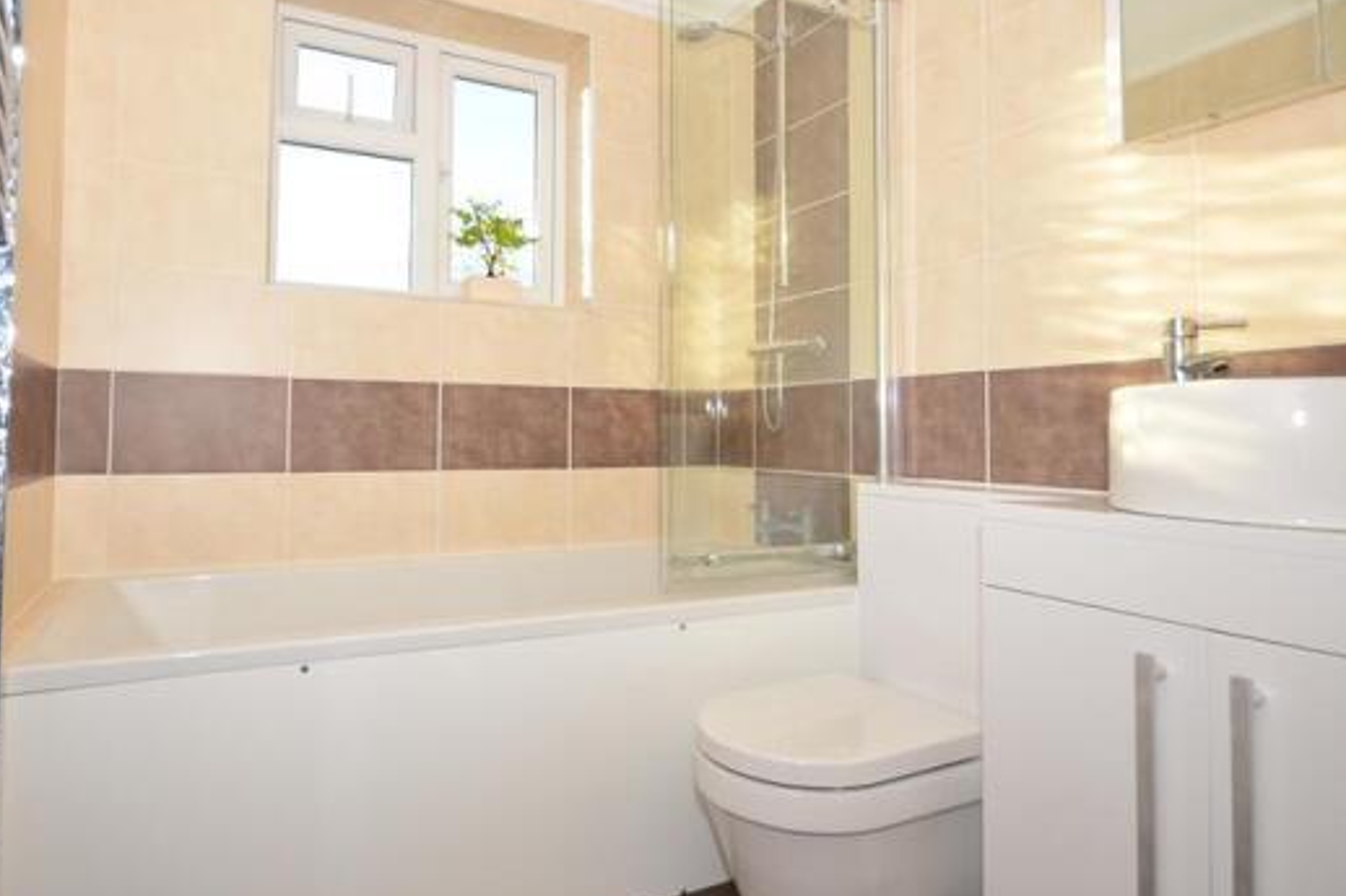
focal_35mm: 19
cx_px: 522
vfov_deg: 64.4
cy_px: 414
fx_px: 710
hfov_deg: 85.6
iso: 200
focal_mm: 10
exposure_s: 1/125
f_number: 5.6
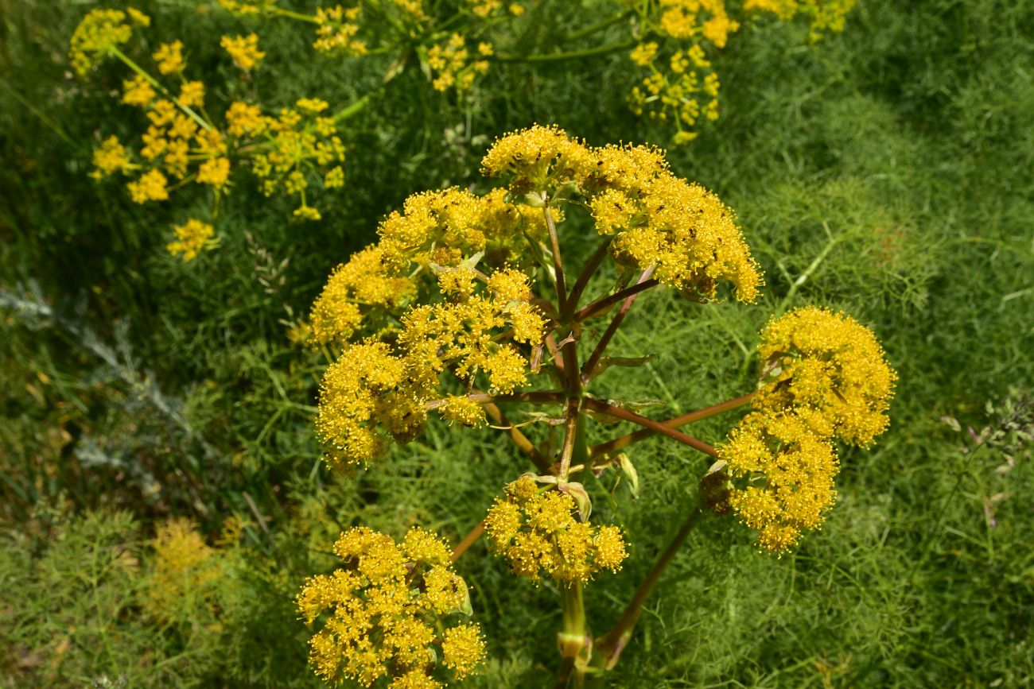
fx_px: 1436
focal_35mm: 50
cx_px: 517
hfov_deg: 39.6
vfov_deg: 27.0
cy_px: 344
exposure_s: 1/125
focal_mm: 50
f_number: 18
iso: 160
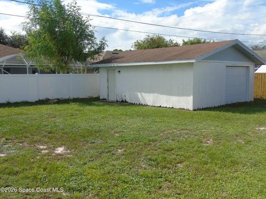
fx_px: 261
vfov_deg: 41.8
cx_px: 133
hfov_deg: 54.0
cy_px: 100
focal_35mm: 34
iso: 80
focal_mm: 6.1
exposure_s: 1/800
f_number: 3.8
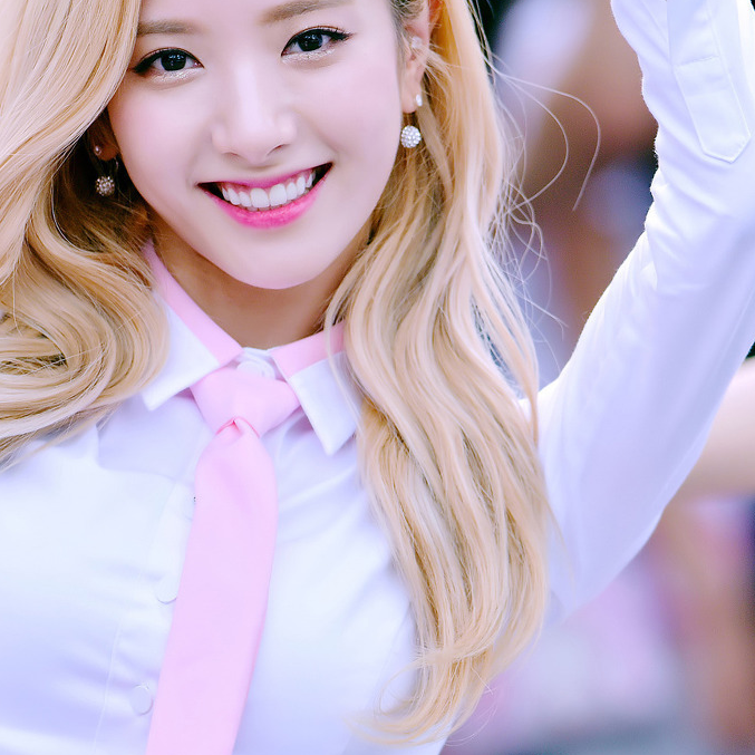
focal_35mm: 565
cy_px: 357
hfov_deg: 3.1
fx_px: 13942
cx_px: 270
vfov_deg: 3.1
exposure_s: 1/1000
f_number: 3.5
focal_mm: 300
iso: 640
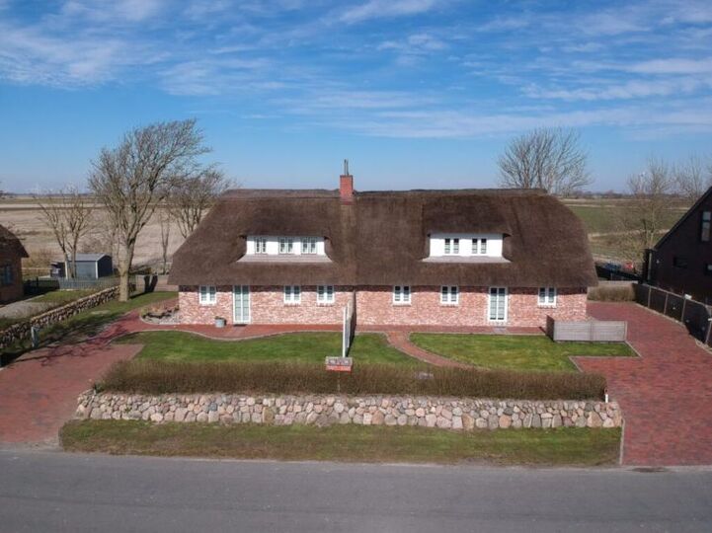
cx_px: 356
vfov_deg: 54.8
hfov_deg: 69.4
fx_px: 514
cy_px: 266
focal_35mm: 25
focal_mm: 4.49
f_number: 2.6
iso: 100
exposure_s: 1/1600
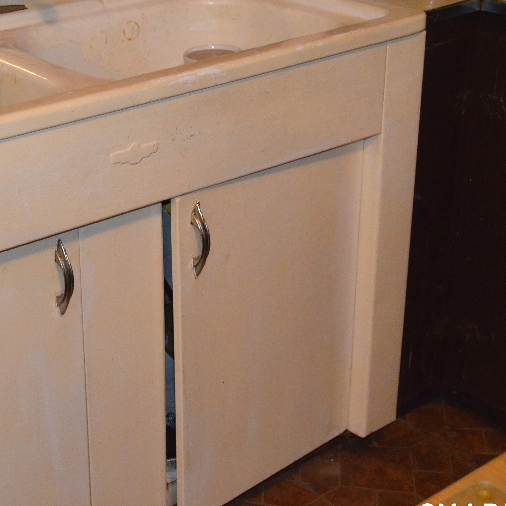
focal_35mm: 67
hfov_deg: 25.2
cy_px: 213
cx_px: 86
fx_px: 1108
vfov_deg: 25.7
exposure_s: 1/60
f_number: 4.5
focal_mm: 28
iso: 3200
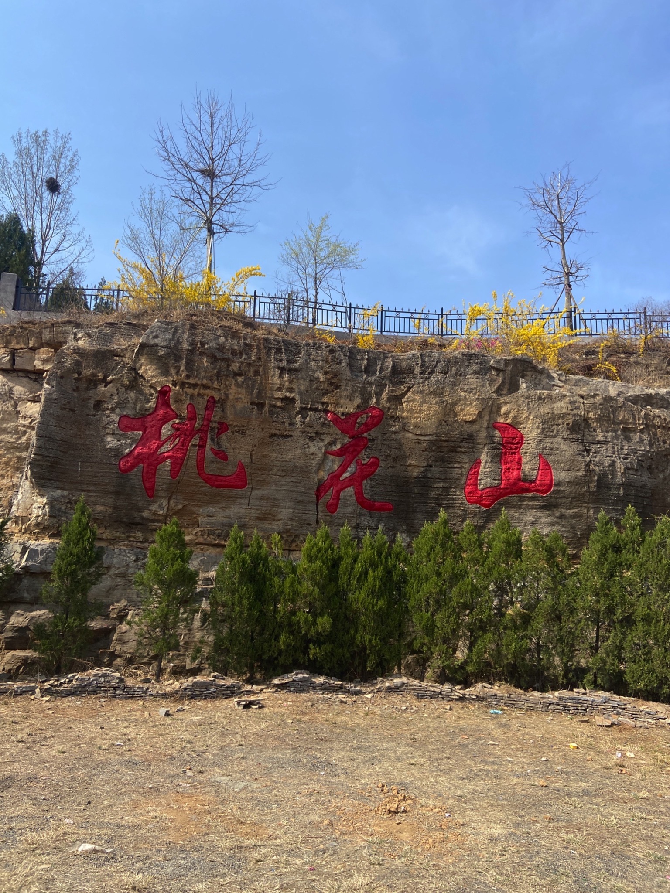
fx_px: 671
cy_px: 446
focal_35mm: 26
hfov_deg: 53.1
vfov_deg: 67.3
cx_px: 335
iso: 32
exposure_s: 1/3040
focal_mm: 4.25
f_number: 1.8
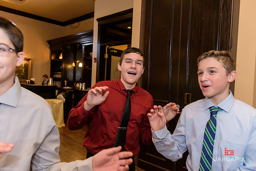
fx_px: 199
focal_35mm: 28
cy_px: 86
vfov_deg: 46.4
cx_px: 128
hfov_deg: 65.5
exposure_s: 1/125
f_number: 3.2
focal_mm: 28
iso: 1600
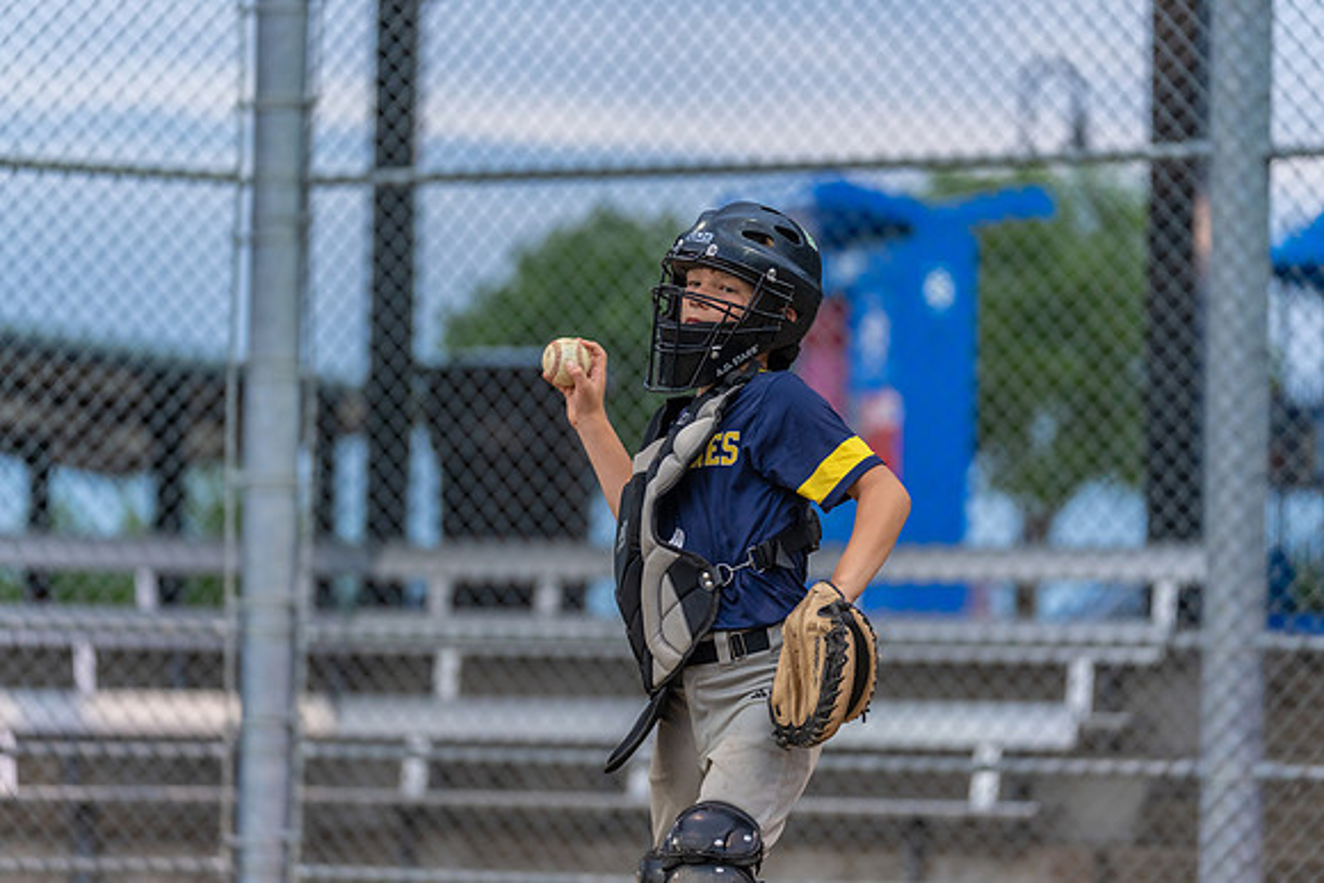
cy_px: 442
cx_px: 662
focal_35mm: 143
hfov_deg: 14.3
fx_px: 5260
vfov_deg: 9.6
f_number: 2.8
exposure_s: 1/1000
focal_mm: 143
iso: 1250
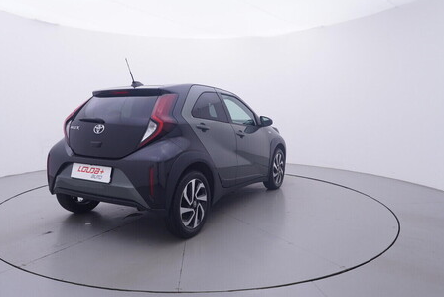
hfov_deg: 66.0
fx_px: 341
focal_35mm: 28
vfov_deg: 47.0
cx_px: 199
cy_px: 131
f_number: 5
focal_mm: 15
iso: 200
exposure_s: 1/80
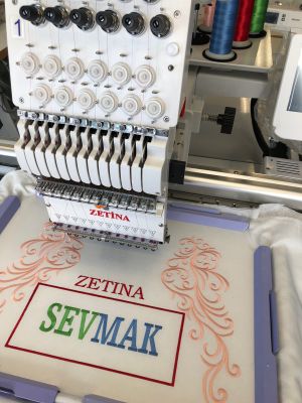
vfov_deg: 63.4
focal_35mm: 28
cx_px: 151
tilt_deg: -44.0
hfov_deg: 49.7
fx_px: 326
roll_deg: -0.9
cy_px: 202
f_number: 1.8
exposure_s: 1/173
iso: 20
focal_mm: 3.99
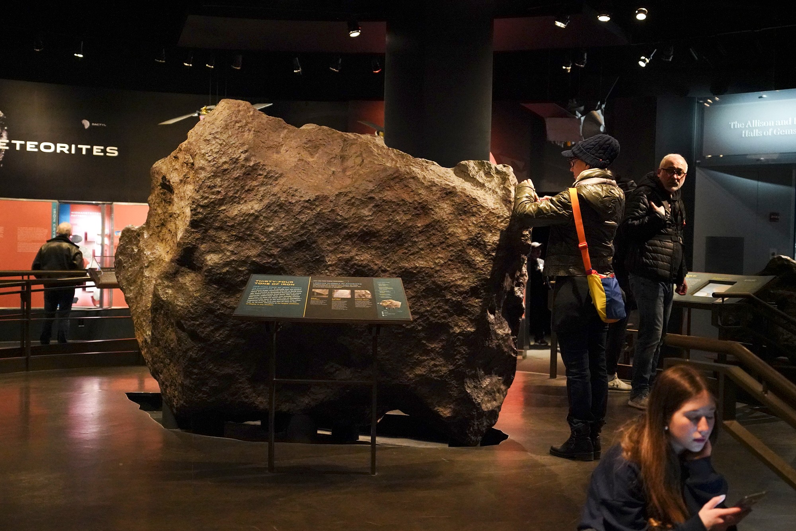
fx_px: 885
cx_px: 398
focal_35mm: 40
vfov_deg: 33.4
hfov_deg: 48.5
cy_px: 266
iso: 10000
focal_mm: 40
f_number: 2.8
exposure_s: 1/80
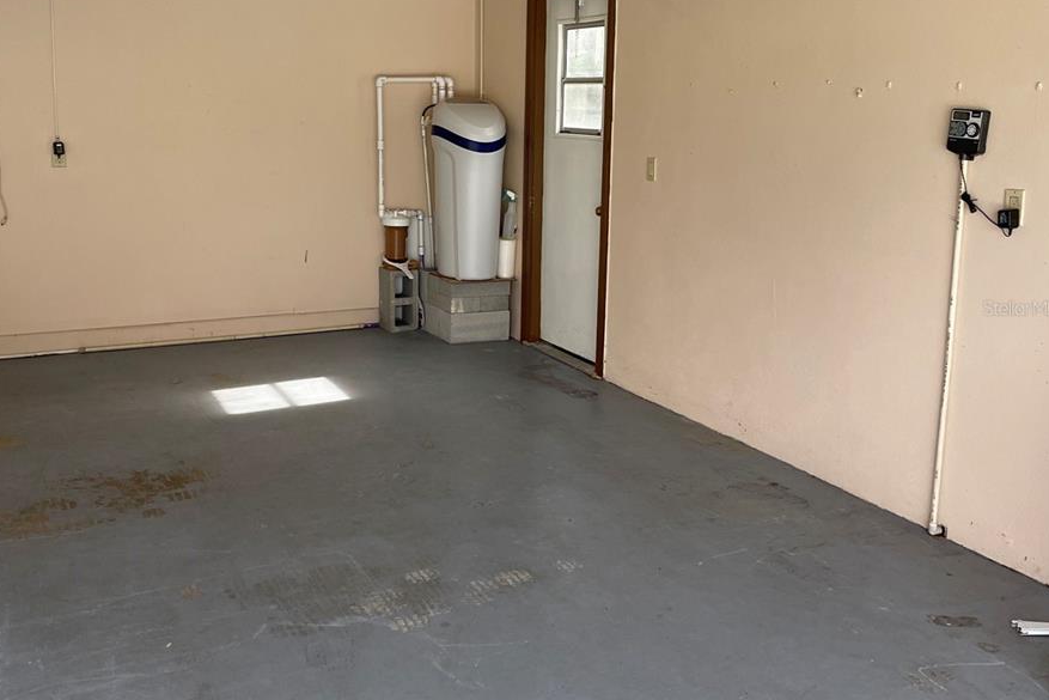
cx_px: 530
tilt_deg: -10.8
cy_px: 308
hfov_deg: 51.9
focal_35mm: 37
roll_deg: +2.1
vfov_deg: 35.9
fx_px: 1078
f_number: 1.6
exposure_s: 1/152
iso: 32
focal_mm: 4.2
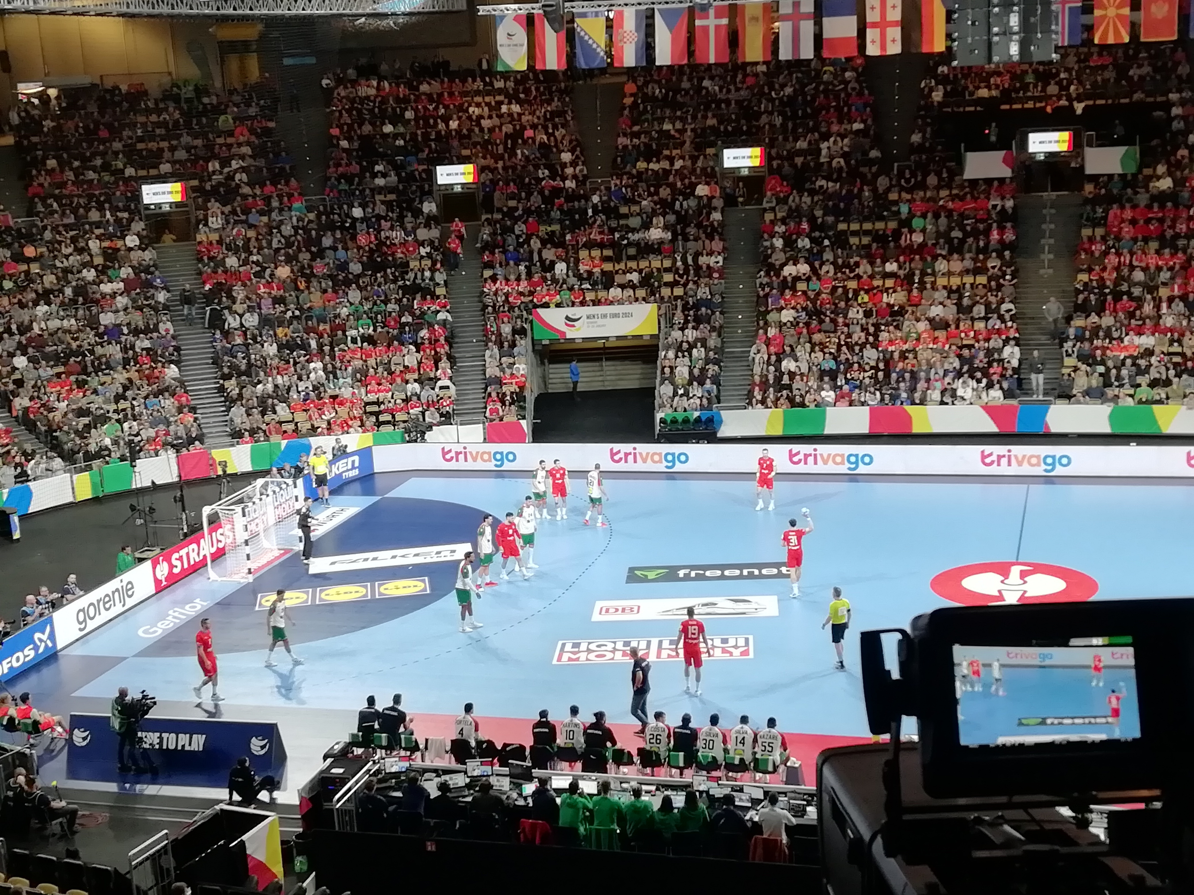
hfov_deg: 38.9
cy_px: 448
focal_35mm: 49
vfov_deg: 29.7
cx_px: 597
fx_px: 1690
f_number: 2.2
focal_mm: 3.46
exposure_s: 1/50
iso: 64
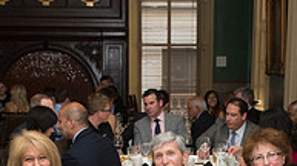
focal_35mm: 103
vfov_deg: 11.3
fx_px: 810
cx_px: 176
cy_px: 235
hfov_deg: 20.8
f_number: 8
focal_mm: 27
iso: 1600
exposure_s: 1/100
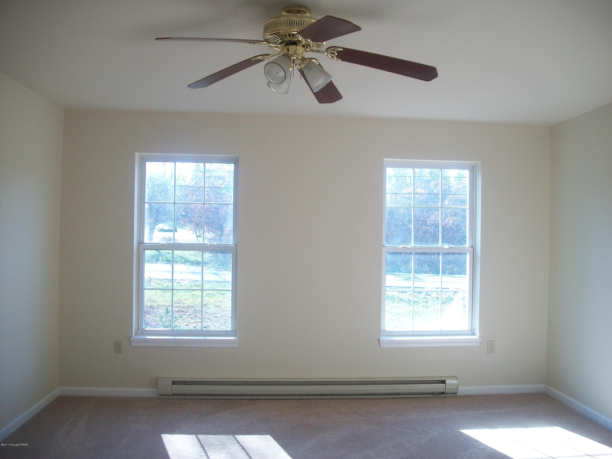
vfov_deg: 44.2
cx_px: 306
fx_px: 566
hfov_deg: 56.8
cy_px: 230
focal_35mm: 32
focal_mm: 5.7
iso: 80
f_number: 2.9
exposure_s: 1/80
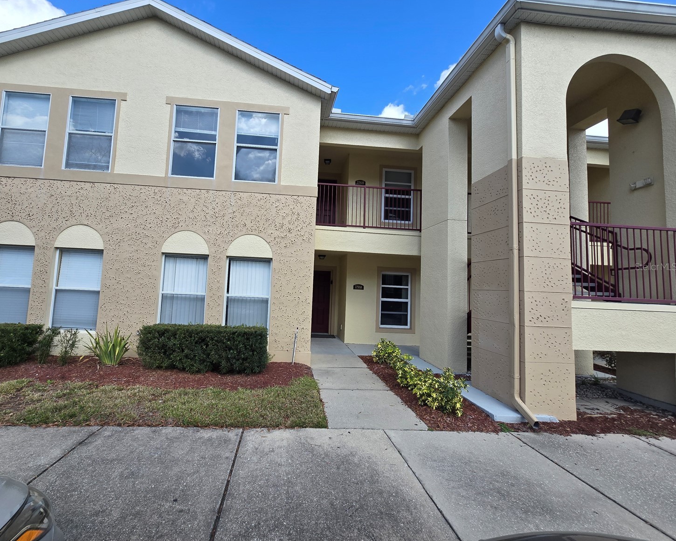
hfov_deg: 100.4
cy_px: 266
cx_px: 306
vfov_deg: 88.0
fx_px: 280
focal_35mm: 14
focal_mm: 2.2
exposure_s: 1/1120
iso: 50
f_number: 2.2
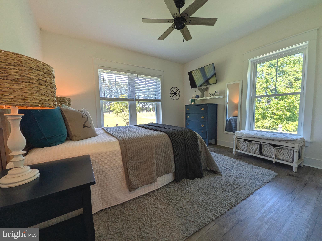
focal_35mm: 14
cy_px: 120
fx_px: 130
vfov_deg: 85.7
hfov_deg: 102.1
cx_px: 161
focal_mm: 1.85
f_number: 2.2
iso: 72
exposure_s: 1/120
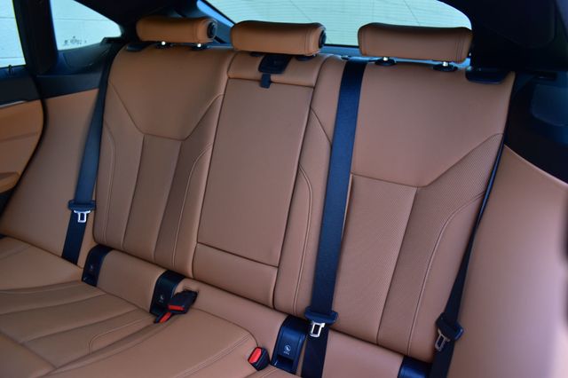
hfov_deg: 62.0
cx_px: 284
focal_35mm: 30
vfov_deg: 43.6
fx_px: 473
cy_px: 189
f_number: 6.3
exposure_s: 1/15
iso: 400
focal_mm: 20
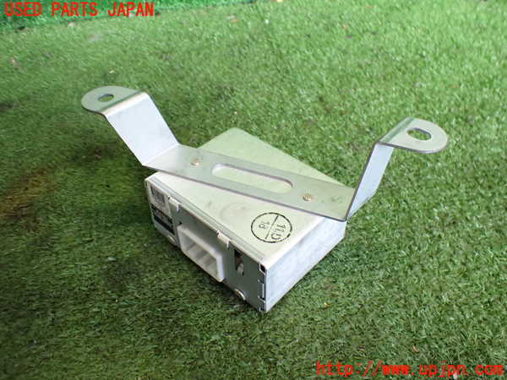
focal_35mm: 30
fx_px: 439
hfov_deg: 60.0
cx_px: 254
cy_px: 190
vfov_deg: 46.8
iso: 500
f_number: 2.3
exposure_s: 1/125
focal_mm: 5.4
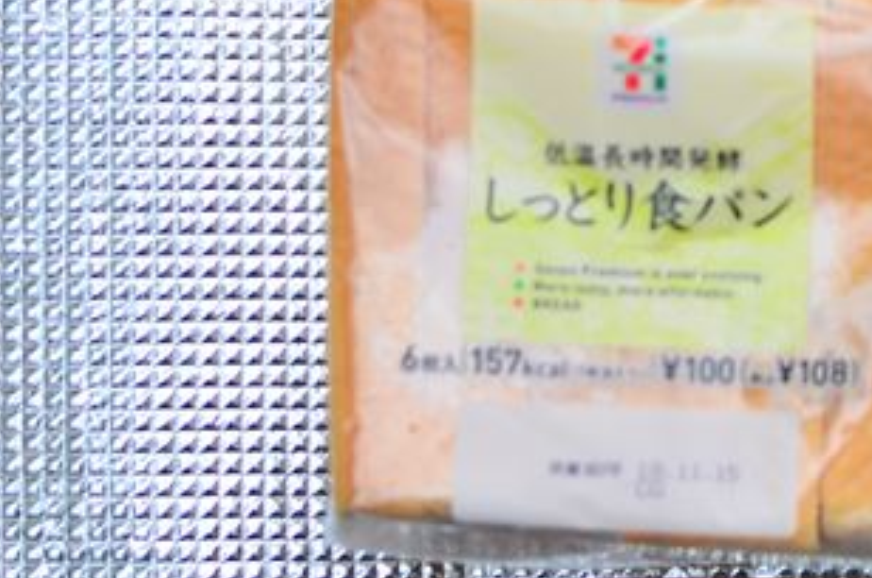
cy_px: -329
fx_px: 4222
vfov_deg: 7.7
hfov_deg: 11.5
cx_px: 1124
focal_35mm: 175
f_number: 4
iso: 200
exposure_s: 1/100
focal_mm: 35
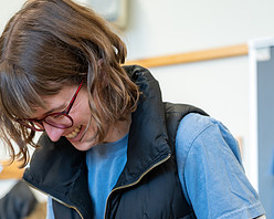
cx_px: 135
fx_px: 729
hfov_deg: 21.3
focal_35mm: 90
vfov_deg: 16.7
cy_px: 211
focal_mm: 41
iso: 320
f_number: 2.8
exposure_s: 1/100
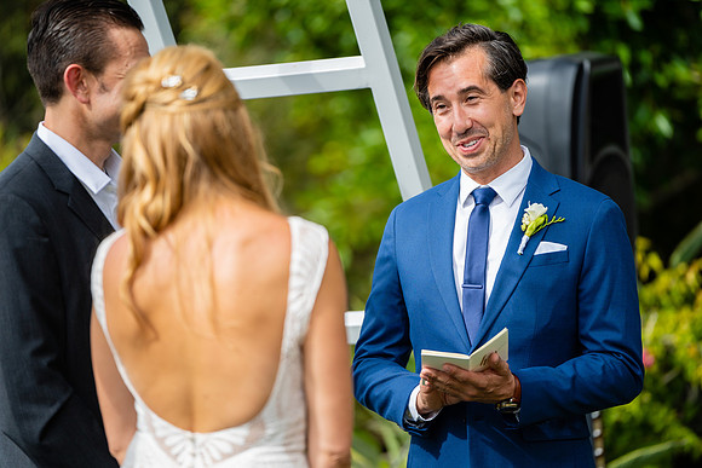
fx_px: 3589
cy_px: 234
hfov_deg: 11.2
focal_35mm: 184
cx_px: 351
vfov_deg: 7.5
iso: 125
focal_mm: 184
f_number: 2.8
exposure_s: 1/1250
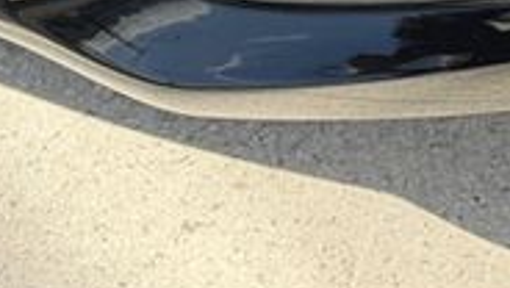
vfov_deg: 5.4
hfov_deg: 9.7
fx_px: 2951
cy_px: -471
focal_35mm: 218
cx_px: 601
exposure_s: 1/2088
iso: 100
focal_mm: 6.76
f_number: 1.78
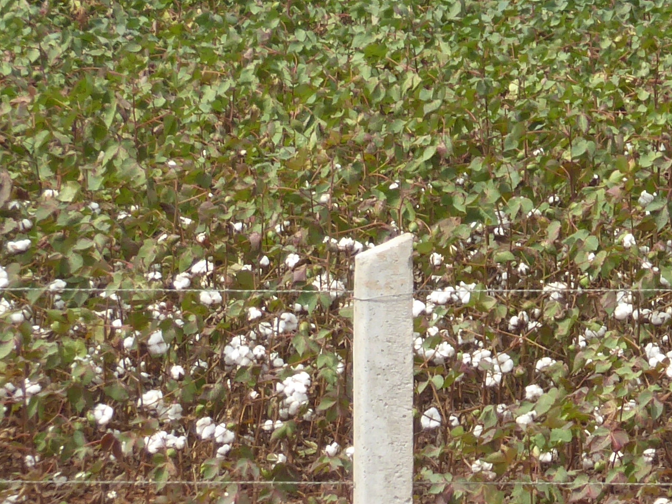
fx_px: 12580
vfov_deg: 2.3
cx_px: 490
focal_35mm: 648
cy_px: 358
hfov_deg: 3.1
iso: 80
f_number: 5.6
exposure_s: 1/200
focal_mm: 33.2
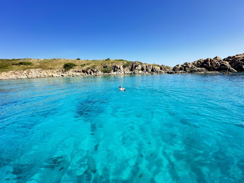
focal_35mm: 14
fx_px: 99
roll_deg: +2.0
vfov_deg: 85.7
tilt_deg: -11.1
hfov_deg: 102.1
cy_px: 92
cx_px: 122
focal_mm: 2.22
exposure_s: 1/550
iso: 40
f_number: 2.2
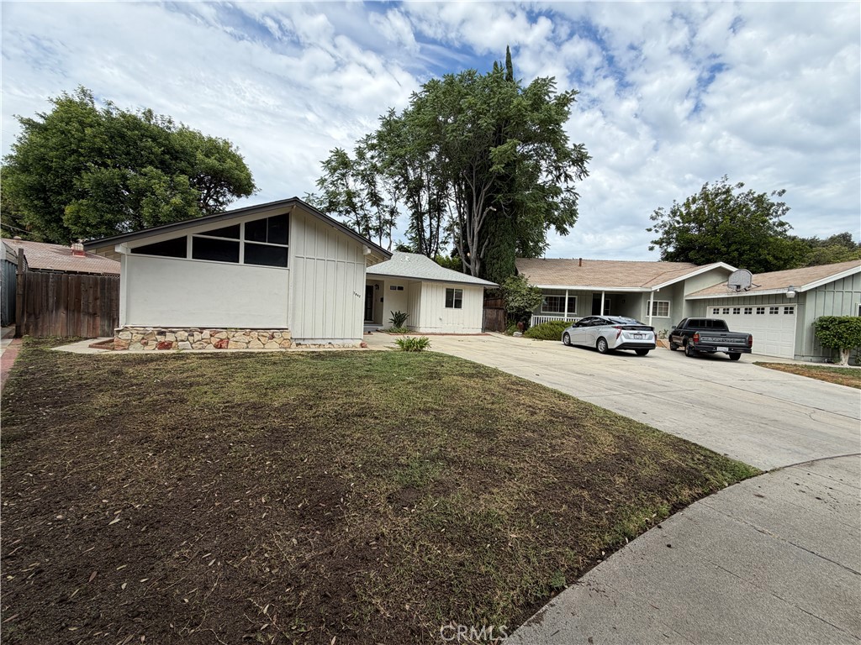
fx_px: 348
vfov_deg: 85.7
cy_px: 322
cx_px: 430
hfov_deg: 102.1
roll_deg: -1.3
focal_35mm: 14
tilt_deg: -0.8
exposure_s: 1/770
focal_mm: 2.22
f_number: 2.2
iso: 25
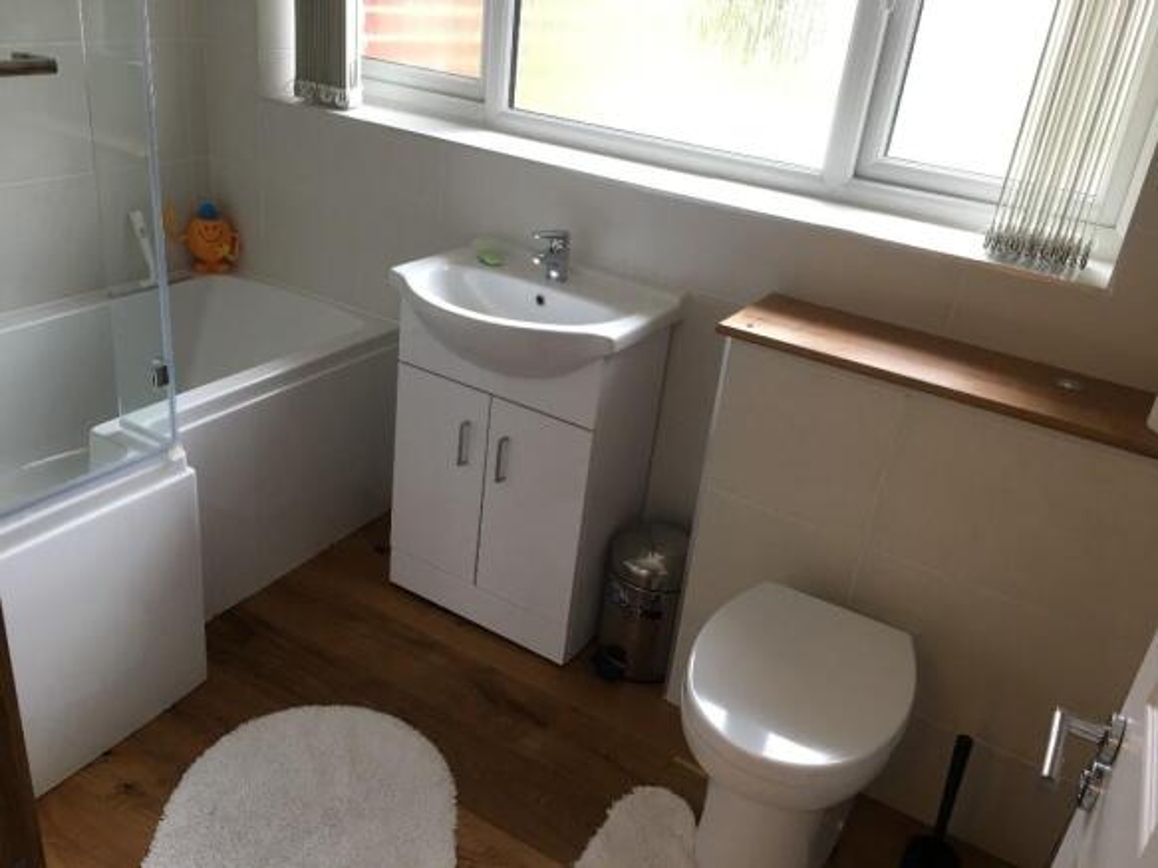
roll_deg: -6.5
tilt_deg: -24.8
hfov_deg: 61.7
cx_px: 579
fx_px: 970
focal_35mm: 29
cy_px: 434
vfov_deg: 48.2
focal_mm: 4.15
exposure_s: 1/17
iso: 32
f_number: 2.2
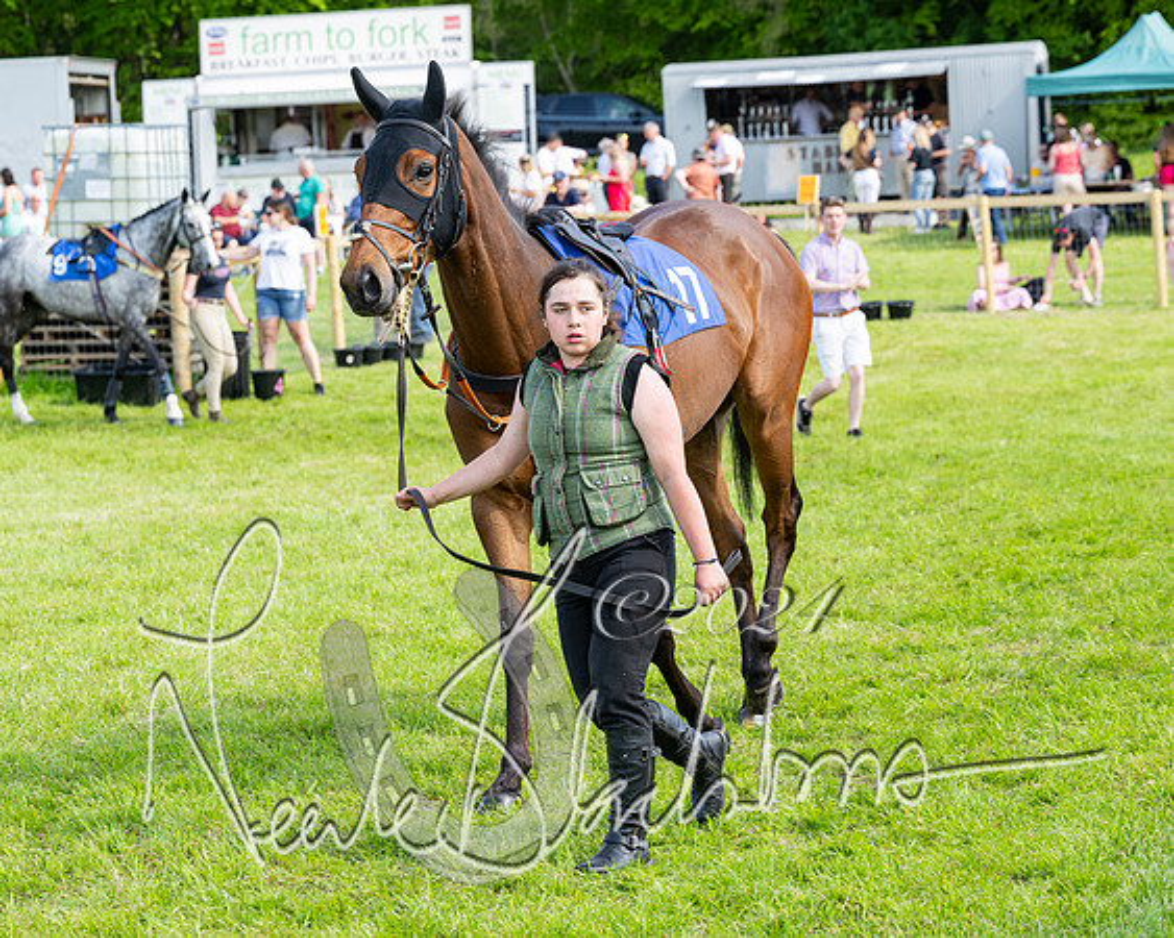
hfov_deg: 19.8
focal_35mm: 97
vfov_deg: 15.9
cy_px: 469
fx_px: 3366
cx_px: 587
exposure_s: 1/500
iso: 200
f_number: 5
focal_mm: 86
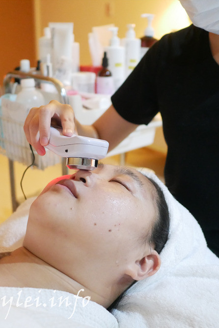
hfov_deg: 31.9
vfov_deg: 46.4
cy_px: 164
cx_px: 115
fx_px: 383
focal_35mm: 42
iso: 3200
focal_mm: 15
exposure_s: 1/125
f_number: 1.7
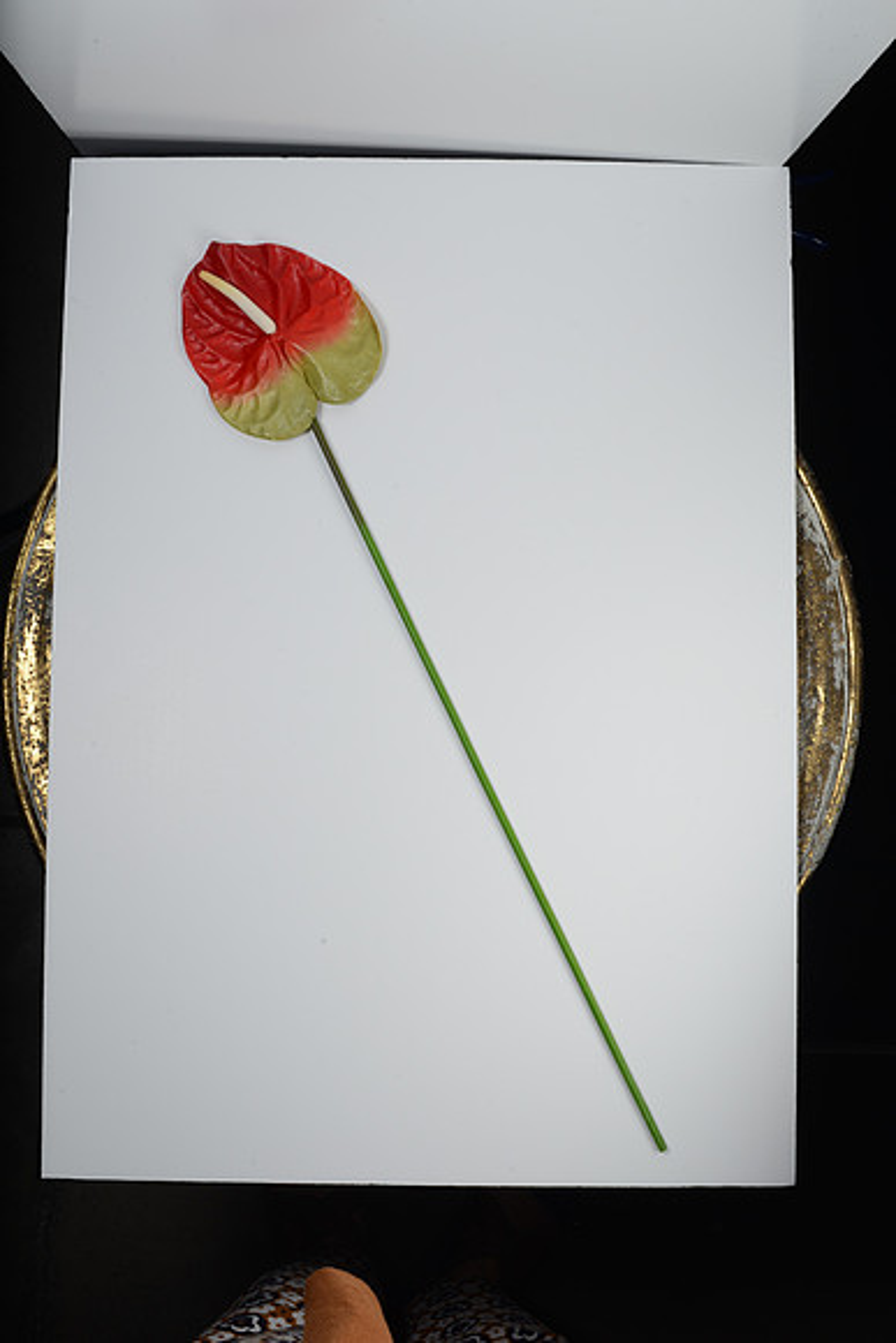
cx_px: 448
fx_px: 1865
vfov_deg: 39.6
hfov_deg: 27.0
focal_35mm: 50
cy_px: 672
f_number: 16
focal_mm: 50
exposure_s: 1/250
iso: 200
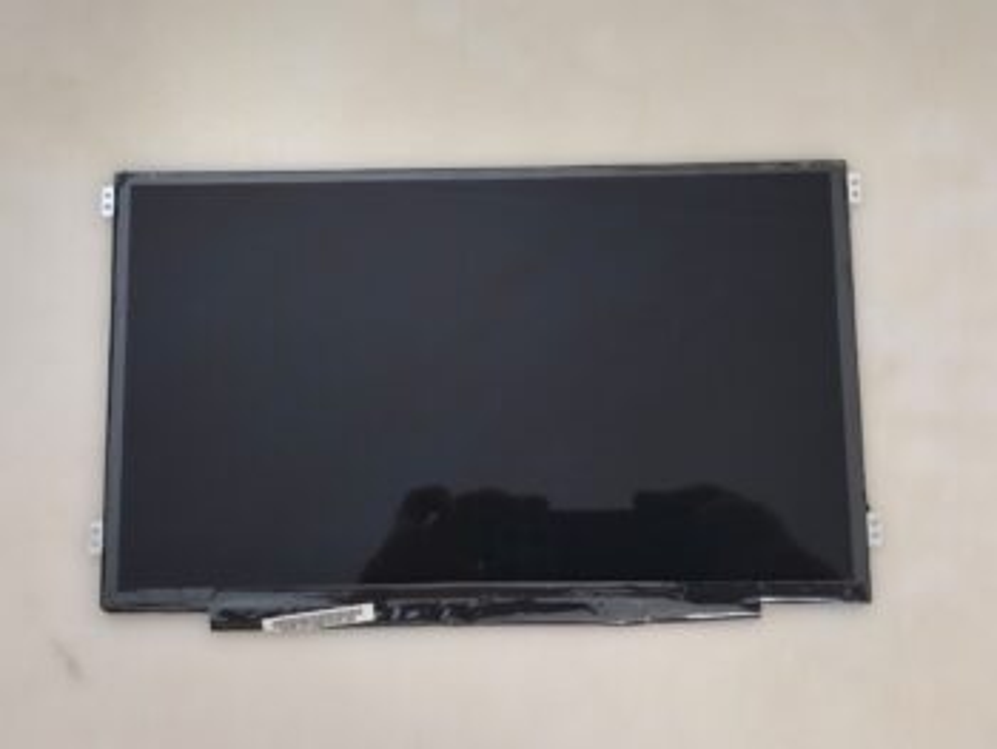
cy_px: 374
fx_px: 1009
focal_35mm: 35
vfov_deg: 40.7
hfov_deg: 52.6
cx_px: 498
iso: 500
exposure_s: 1/50
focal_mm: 6.57
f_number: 1.6
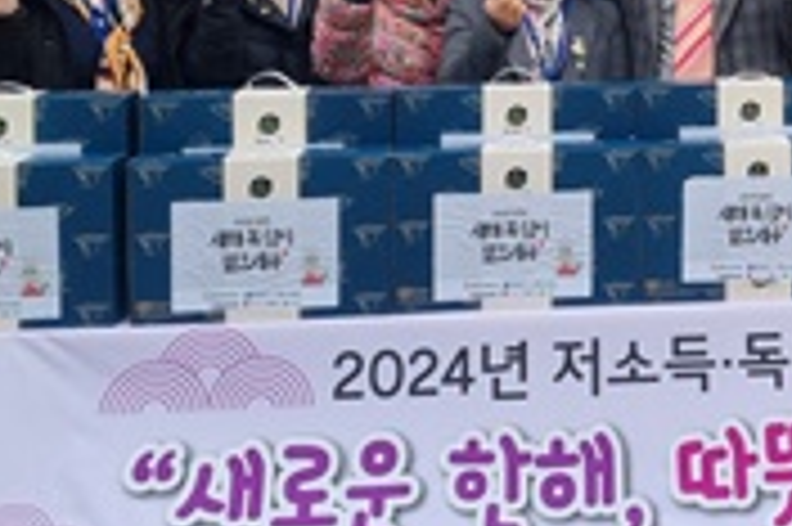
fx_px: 1692
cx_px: 756
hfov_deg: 25.3
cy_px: -7
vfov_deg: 17.3
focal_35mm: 77
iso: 50
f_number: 1.8
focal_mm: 5.4
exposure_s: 1/499
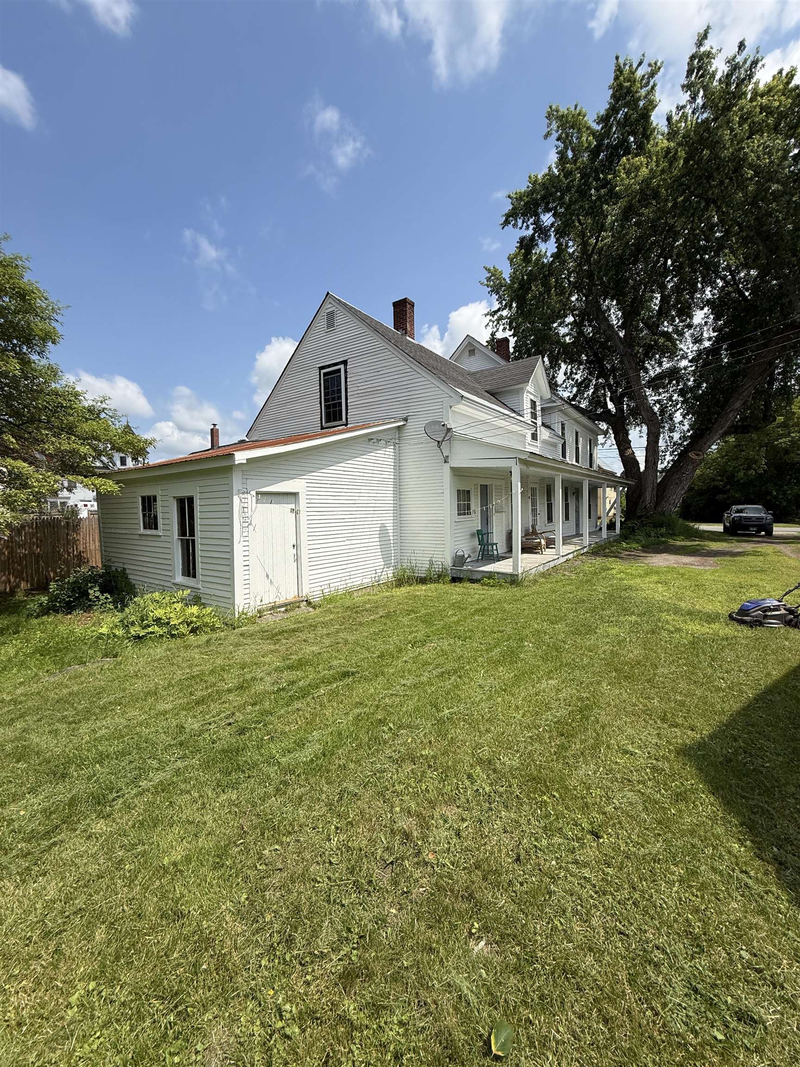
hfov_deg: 85.7
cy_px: 534
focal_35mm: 14
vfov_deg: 102.1
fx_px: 431
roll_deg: +1.0
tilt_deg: +1.0
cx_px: 400
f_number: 2.2
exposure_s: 1/3460
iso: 50
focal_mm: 2.22
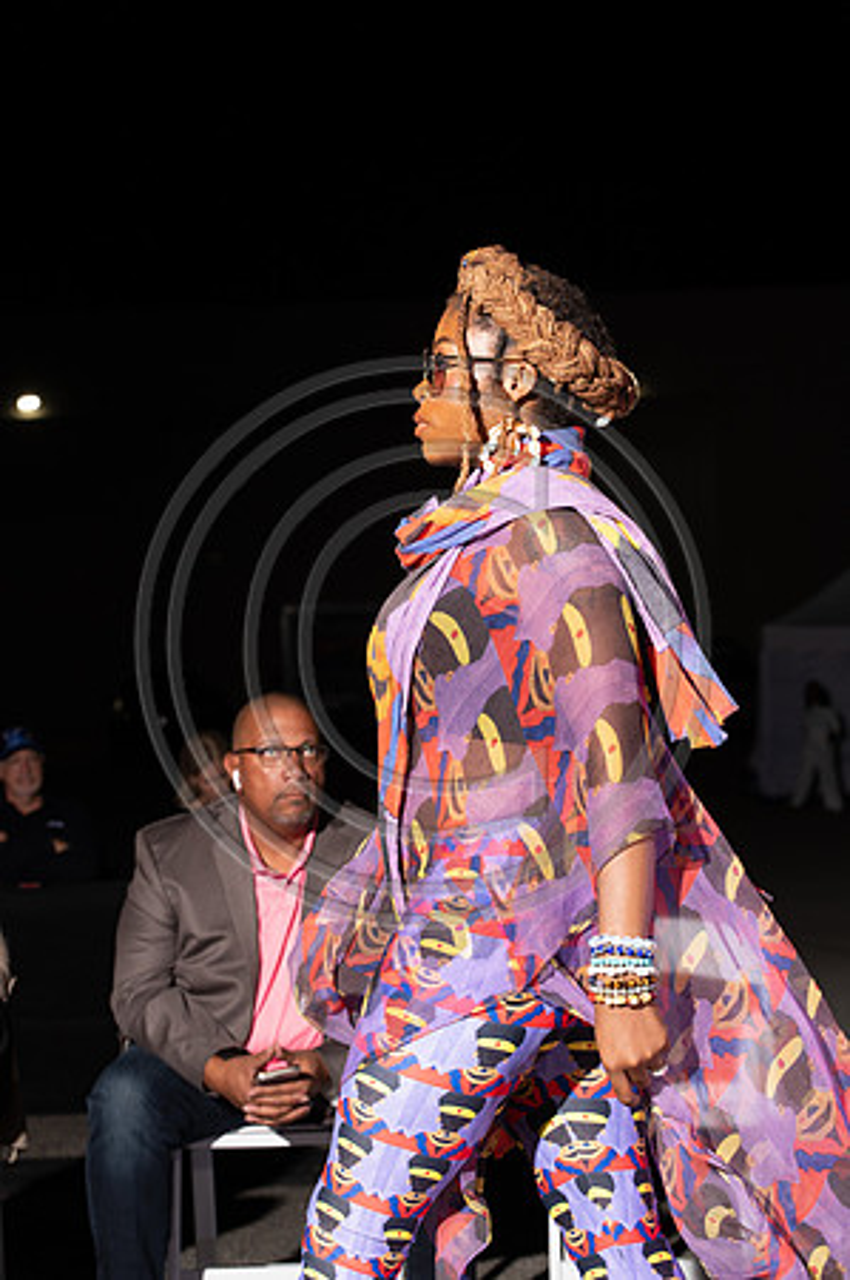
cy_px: 640
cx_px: 425
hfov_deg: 17.0
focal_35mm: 80
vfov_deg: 25.4
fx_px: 2840
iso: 1000
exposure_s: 1/200
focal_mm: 80
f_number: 6.3
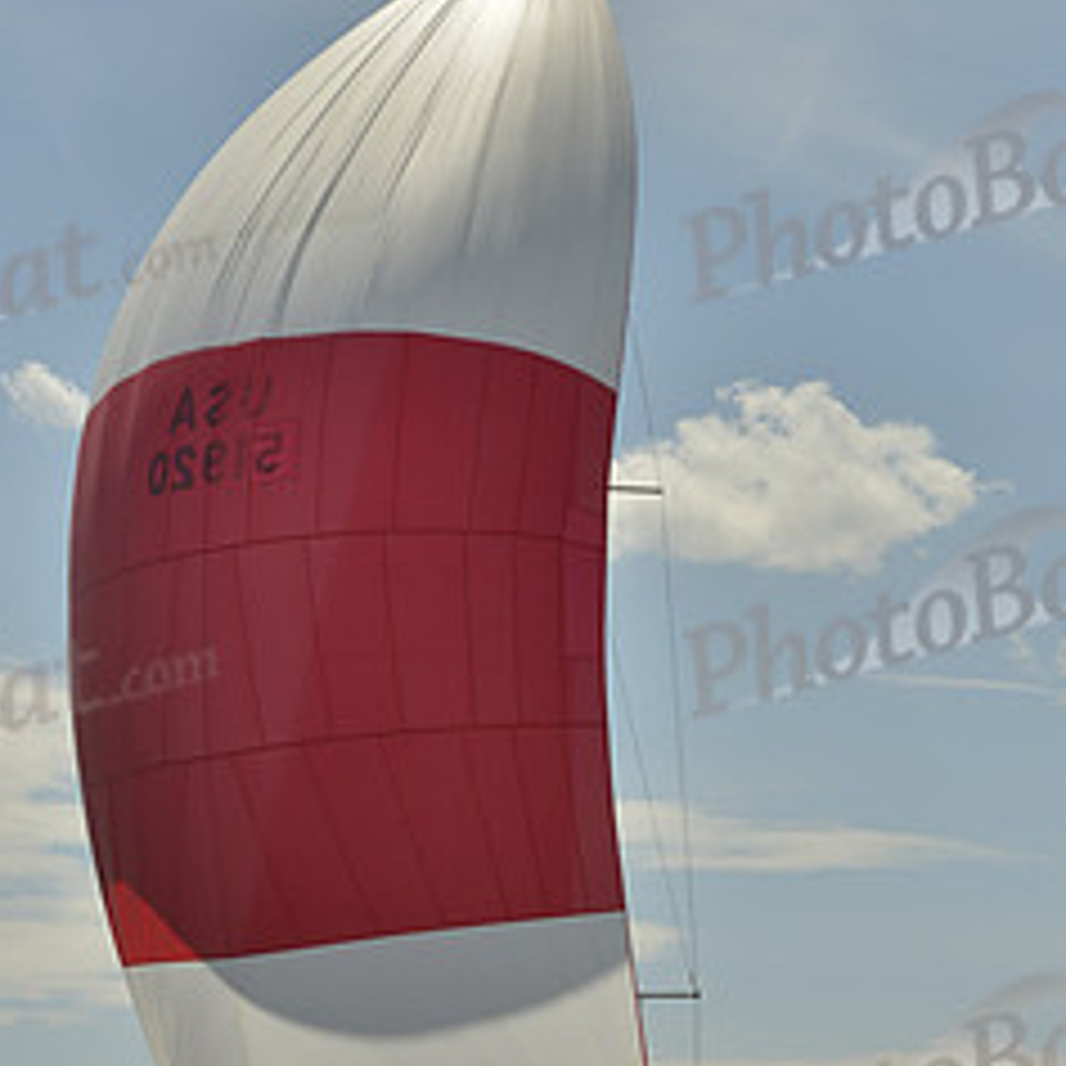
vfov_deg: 10.7
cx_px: 452
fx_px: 5644
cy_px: 900
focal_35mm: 162
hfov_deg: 10.8
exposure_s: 1/1600
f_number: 10
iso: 280
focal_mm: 78
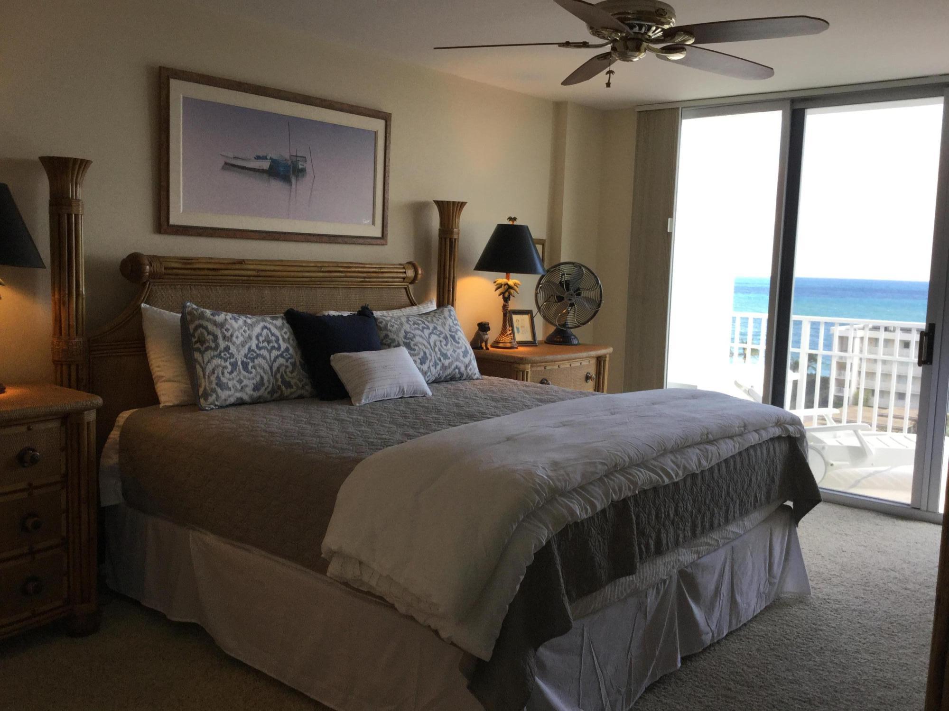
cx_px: 474
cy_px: 356
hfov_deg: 58.4
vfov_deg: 45.4
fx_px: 850
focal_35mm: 31
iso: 40
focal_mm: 3.3
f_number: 2.4
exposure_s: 1/120
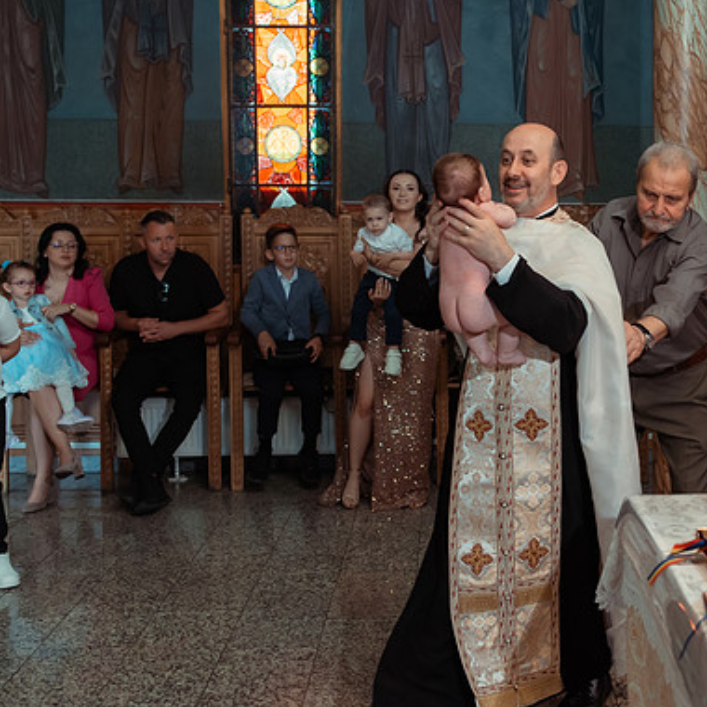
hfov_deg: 32.0
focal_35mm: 52
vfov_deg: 32.7
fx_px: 1202
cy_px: 299
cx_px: 558
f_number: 3.5
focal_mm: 35
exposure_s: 1/200
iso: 1600
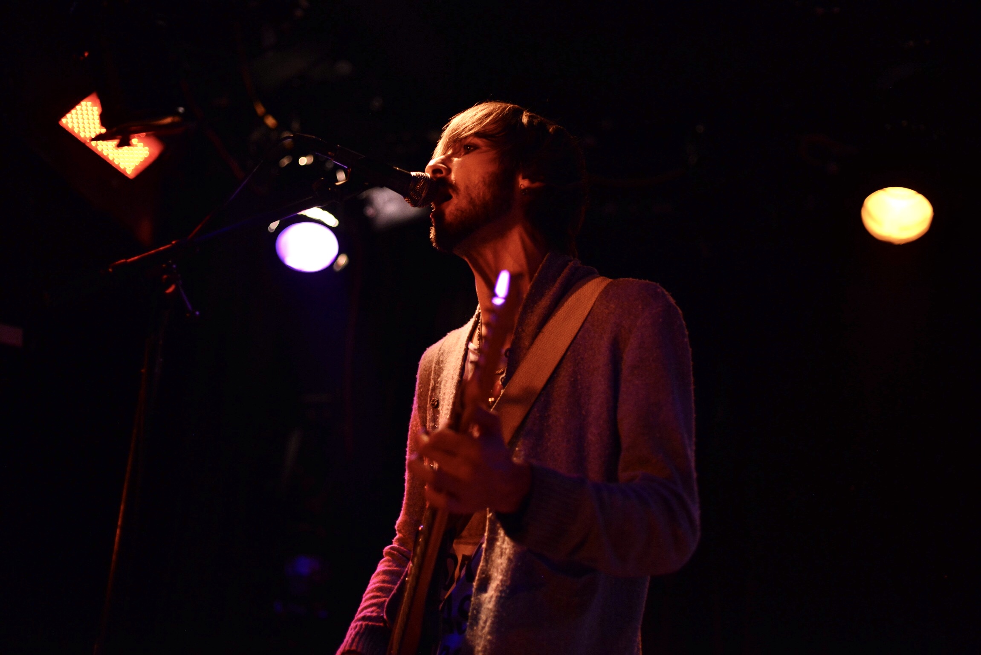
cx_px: 490
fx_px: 1363
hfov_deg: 39.6
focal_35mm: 50
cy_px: 328
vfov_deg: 27.0
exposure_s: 1/125
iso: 1600
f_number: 2
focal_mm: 50
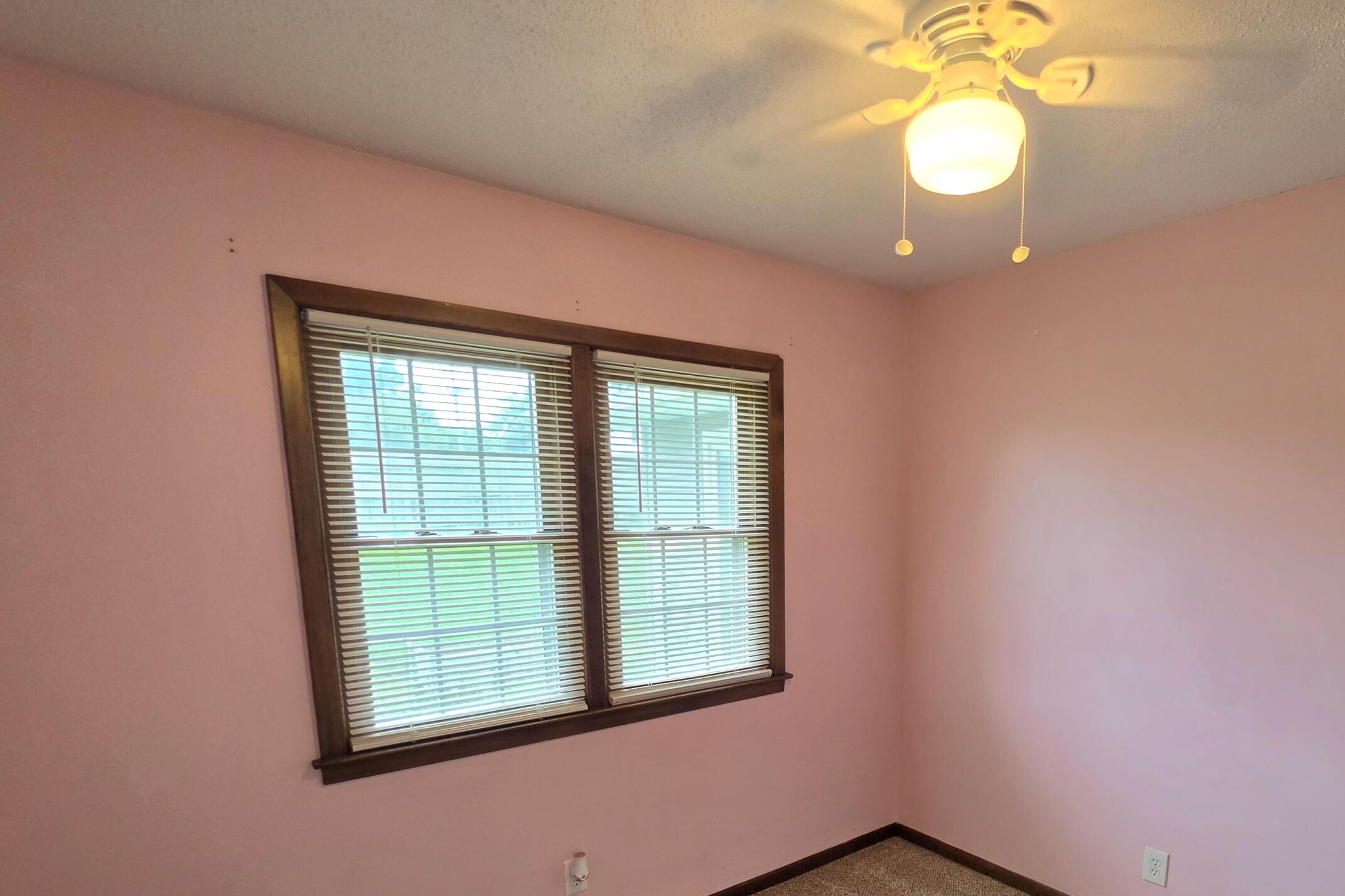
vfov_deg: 61.9
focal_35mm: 19
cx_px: 803
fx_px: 710
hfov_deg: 85.9
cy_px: 641
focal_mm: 2.2
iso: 125
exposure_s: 1/120
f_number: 1.9
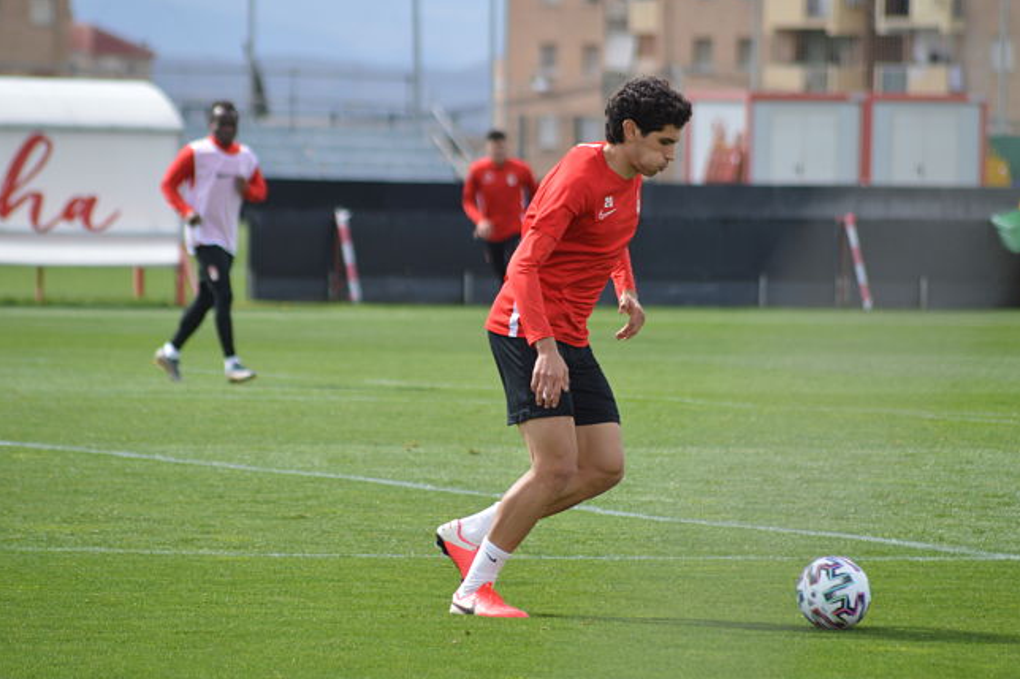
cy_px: 339
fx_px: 9432
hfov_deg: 6.2
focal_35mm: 333
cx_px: 512
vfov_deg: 4.1
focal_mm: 220
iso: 400
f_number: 5.6
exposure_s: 1/1250
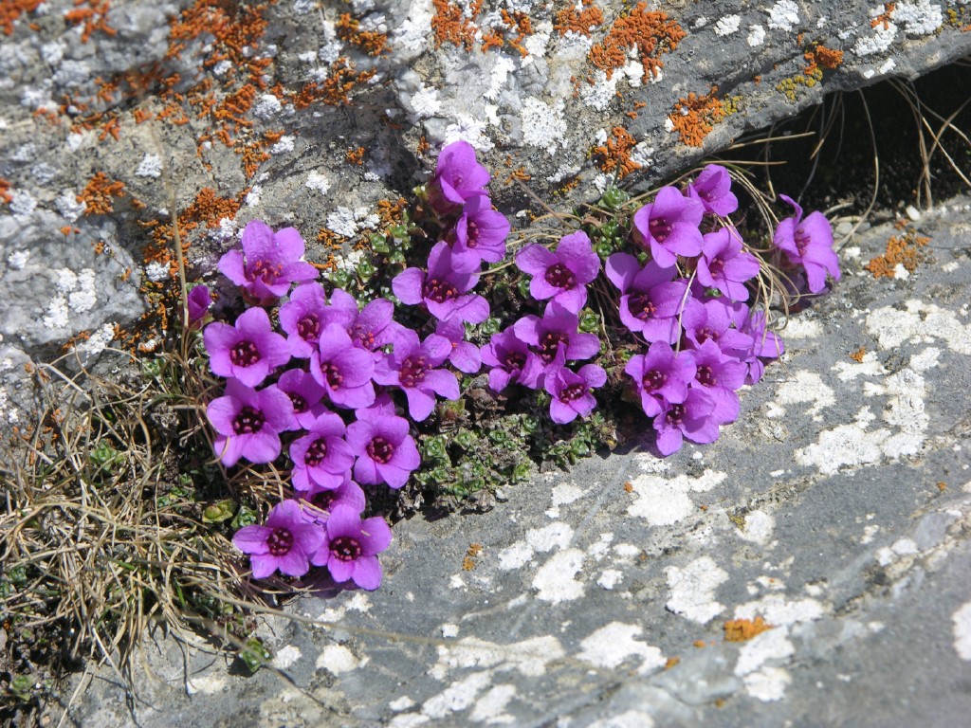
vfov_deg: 7.8
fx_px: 5330
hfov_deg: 10.4
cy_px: 364
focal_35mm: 190
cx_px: 486
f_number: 5.7
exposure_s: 1/338
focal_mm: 48.5
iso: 50
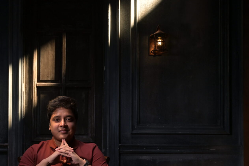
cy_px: 132
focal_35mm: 53
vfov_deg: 25.1
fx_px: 365
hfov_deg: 36.8
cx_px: 63
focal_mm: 32.5
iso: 320
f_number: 4
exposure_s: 1/100
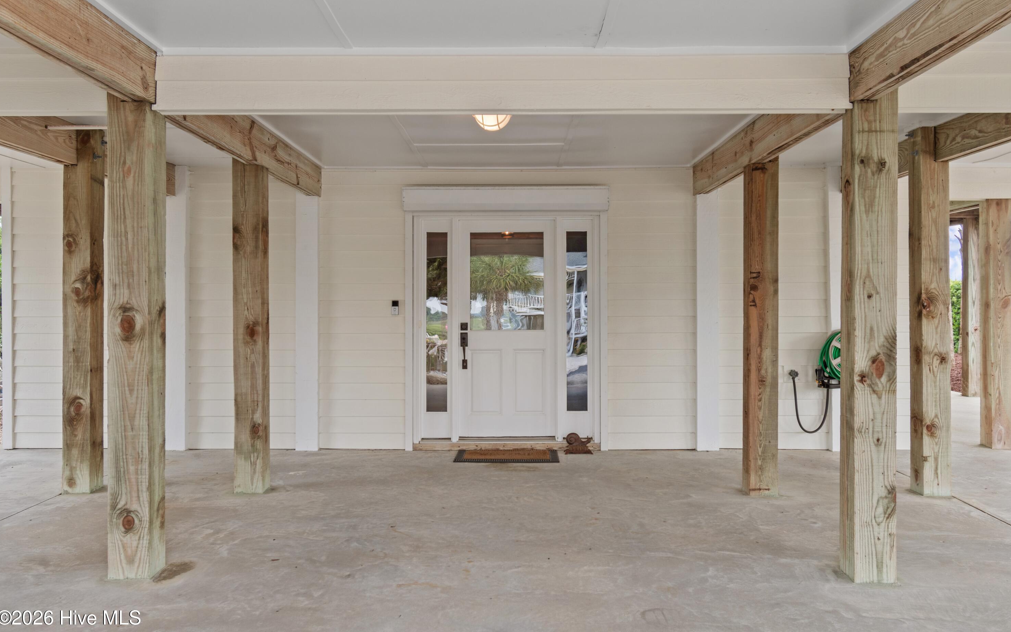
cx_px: 508
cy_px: 307
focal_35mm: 31
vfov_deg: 40.6
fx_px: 854
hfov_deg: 61.2
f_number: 5.6
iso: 100
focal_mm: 20
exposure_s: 1/8
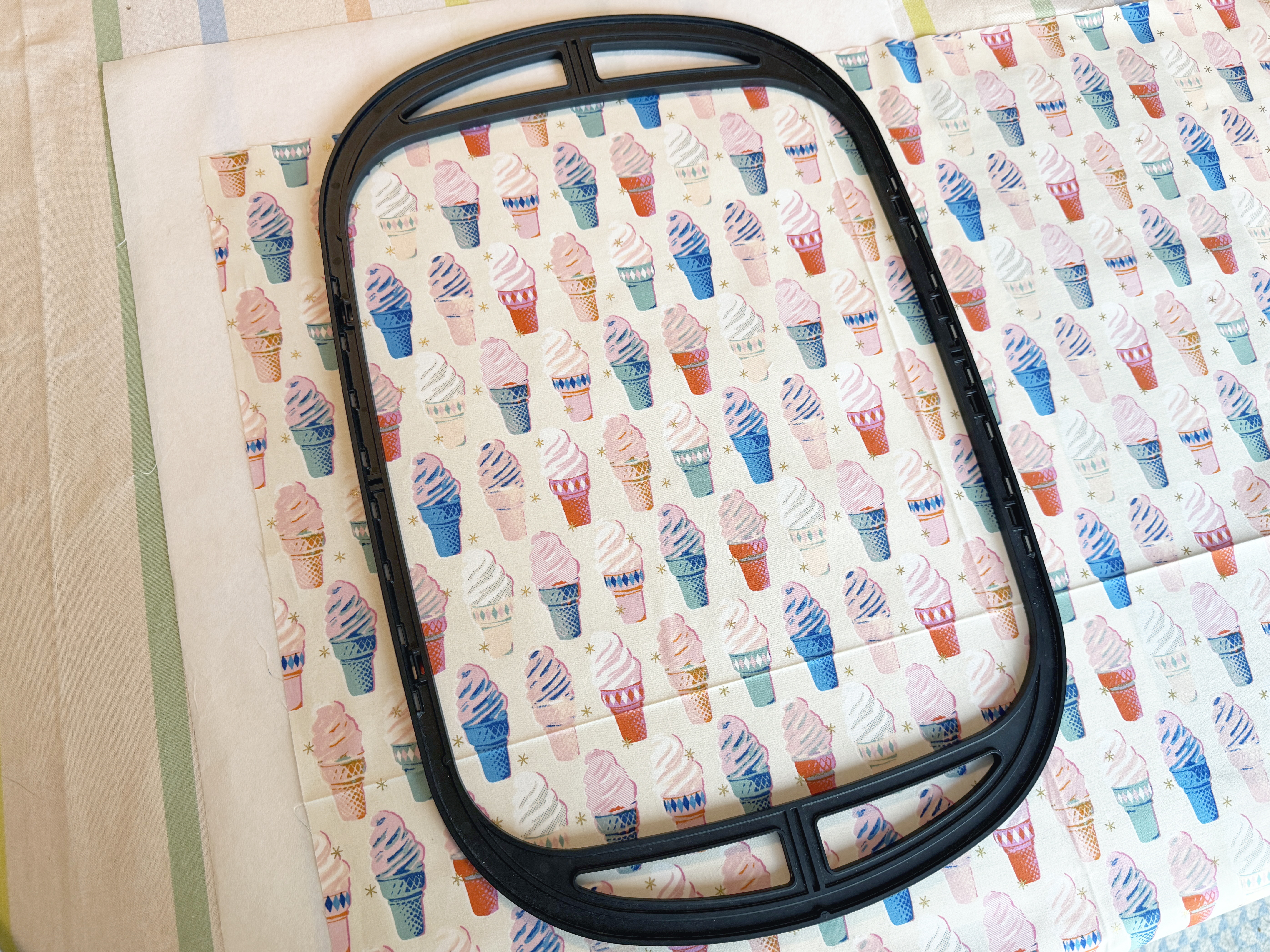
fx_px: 881
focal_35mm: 24
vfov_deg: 56.8
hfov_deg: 71.6
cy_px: 476
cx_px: 635
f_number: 1.78
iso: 200
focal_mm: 6.76
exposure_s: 1/98
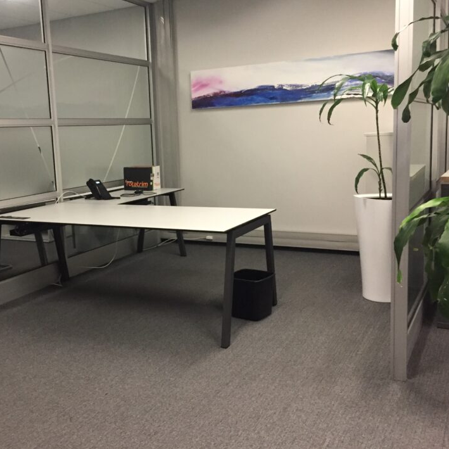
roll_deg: +2.2
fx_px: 543
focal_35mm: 37
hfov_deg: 44.6
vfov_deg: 44.9
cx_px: 170
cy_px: 212
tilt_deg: -9.6
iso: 250
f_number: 2.2
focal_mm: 4.15
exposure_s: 1/25
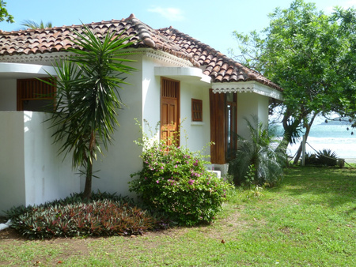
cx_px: 178
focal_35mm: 42
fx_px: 432
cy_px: 134
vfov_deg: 34.4
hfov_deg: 44.8
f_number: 3.3
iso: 80
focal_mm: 7.5
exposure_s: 1/400
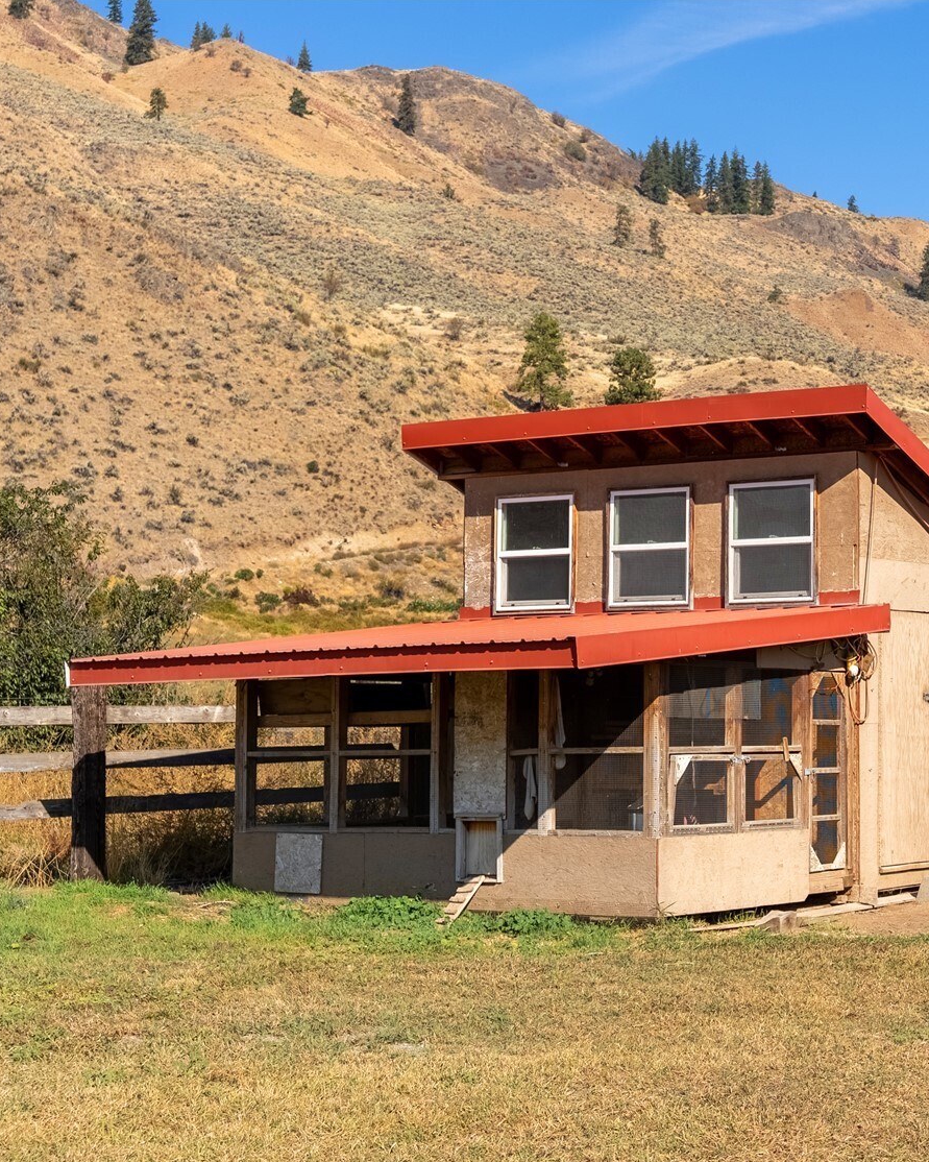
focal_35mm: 61
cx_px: 812
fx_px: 2082
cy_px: 588
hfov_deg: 24.5
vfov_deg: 31.2
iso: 100
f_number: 6.3
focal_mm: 42.4
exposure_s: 1/8000
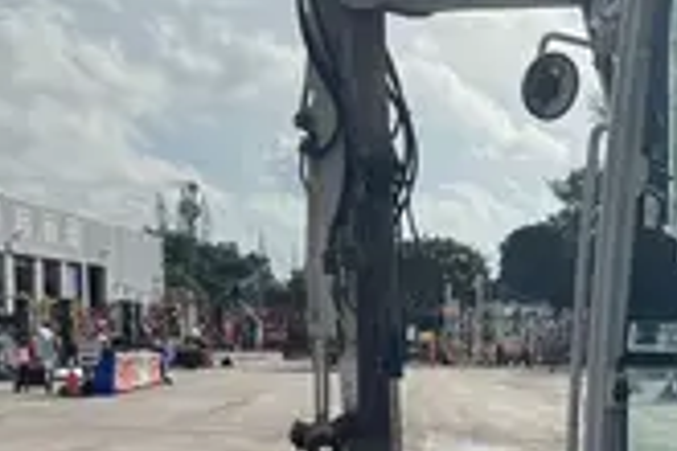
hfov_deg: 20.3
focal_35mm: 90
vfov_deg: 14.9
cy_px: 465
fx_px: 1692
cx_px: 927
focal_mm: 5.1
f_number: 1.6
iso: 50
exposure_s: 1/6897
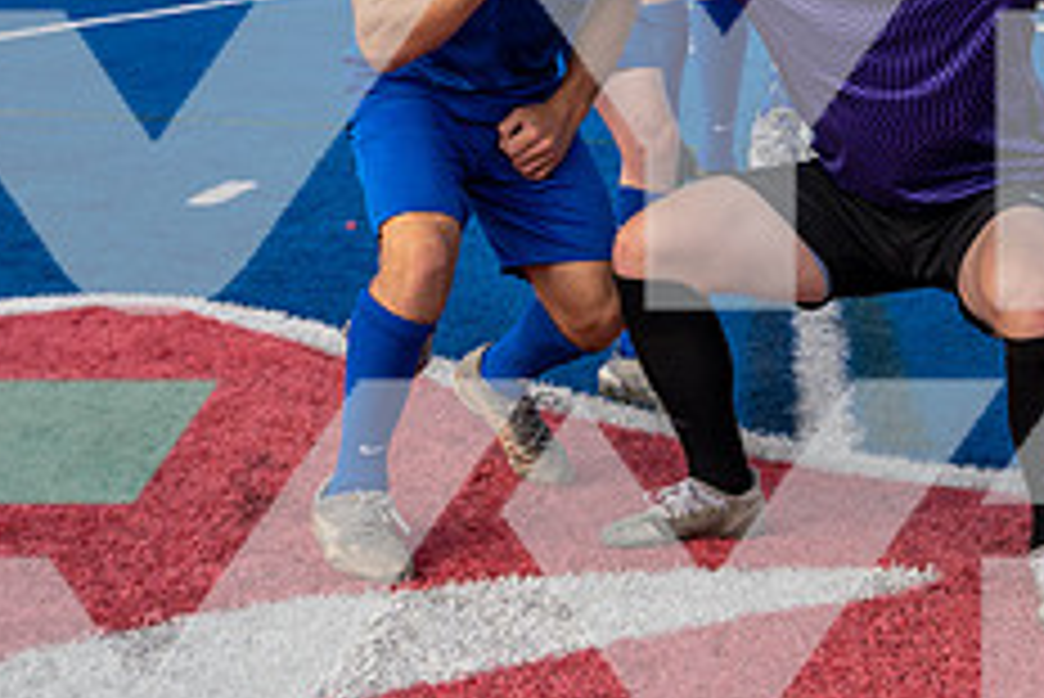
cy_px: 74
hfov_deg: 23.4
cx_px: 909
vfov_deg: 15.9
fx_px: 2466
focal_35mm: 85
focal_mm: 34
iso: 250
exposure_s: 1/1600
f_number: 5
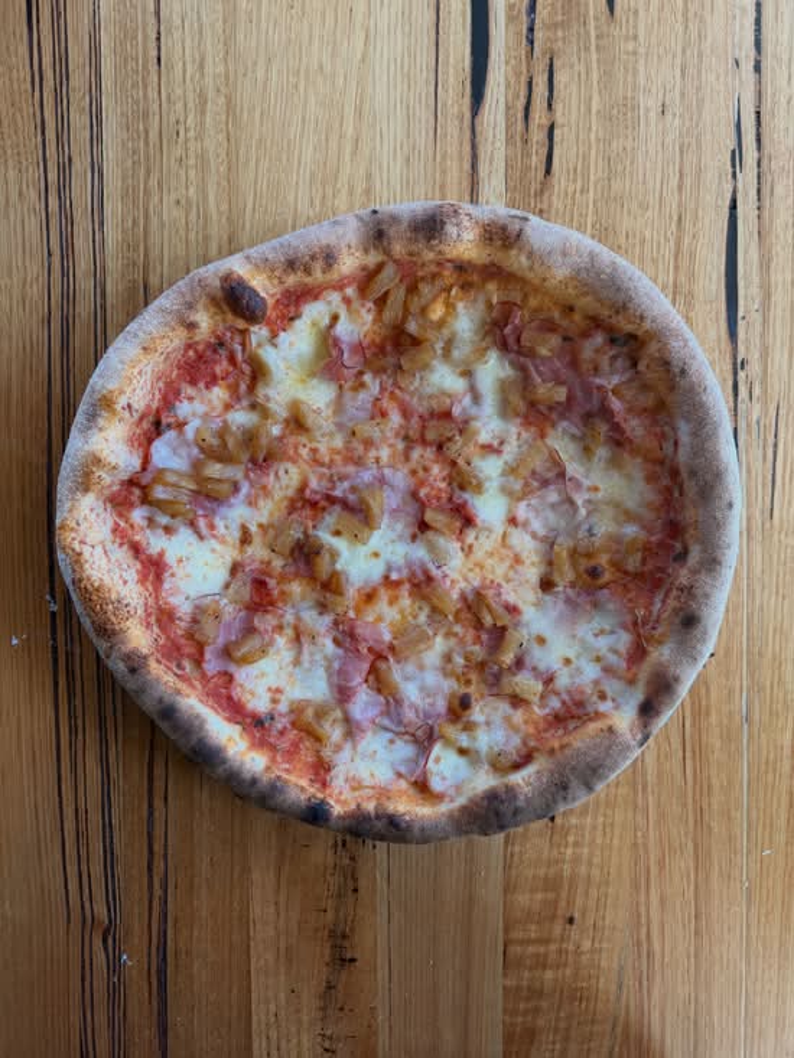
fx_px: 734
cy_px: 529
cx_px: 397
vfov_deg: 71.6
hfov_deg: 56.8
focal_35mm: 24
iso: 64
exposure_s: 1/100
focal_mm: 6.76
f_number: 1.78
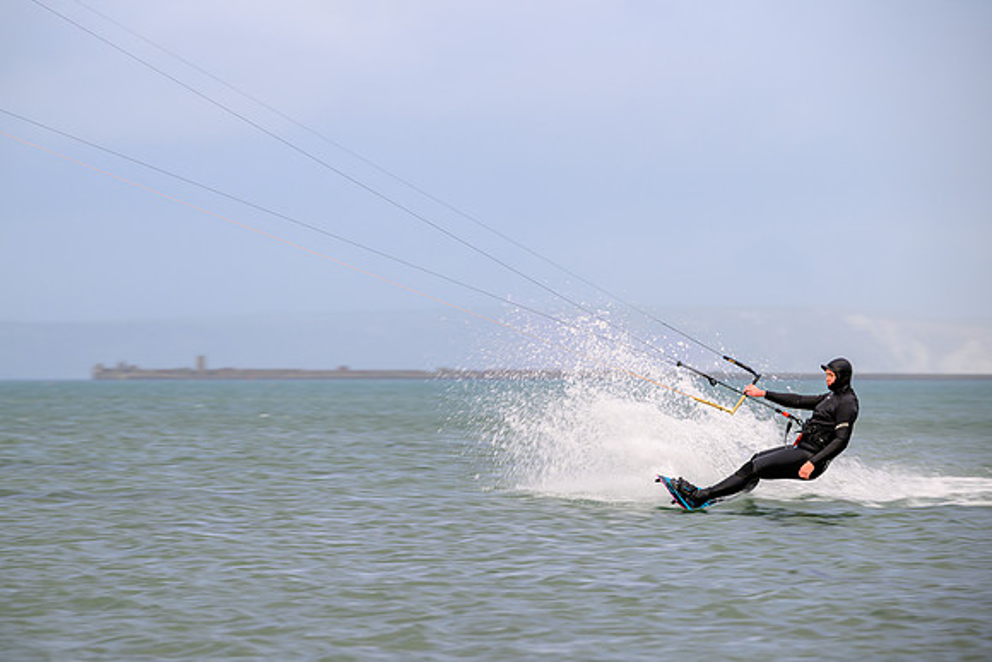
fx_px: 5646
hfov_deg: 10.0
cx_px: 496
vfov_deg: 6.7
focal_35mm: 205
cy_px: 331
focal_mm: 200
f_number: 6.3
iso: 100
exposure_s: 1/80
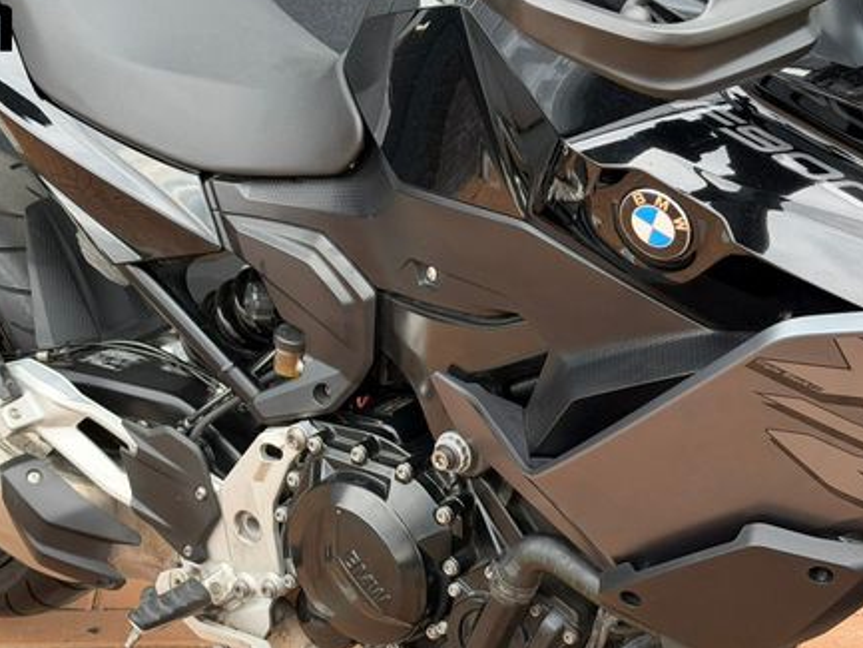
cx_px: 395
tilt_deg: -23.3
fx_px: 1771
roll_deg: -3.6
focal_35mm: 71
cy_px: 397
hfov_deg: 27.4
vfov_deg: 20.7
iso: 100
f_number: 1.78
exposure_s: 1/463
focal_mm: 6.76
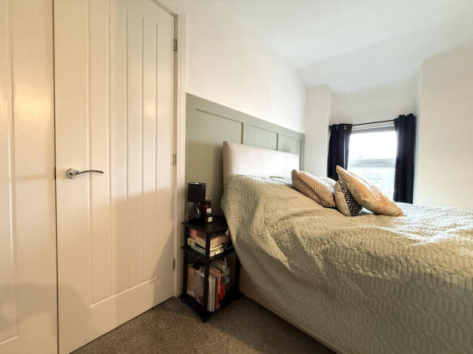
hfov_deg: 102.1
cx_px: 236
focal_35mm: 14
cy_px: 177
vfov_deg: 85.7
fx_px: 191
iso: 640
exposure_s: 1/50
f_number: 2.2
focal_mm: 2.22
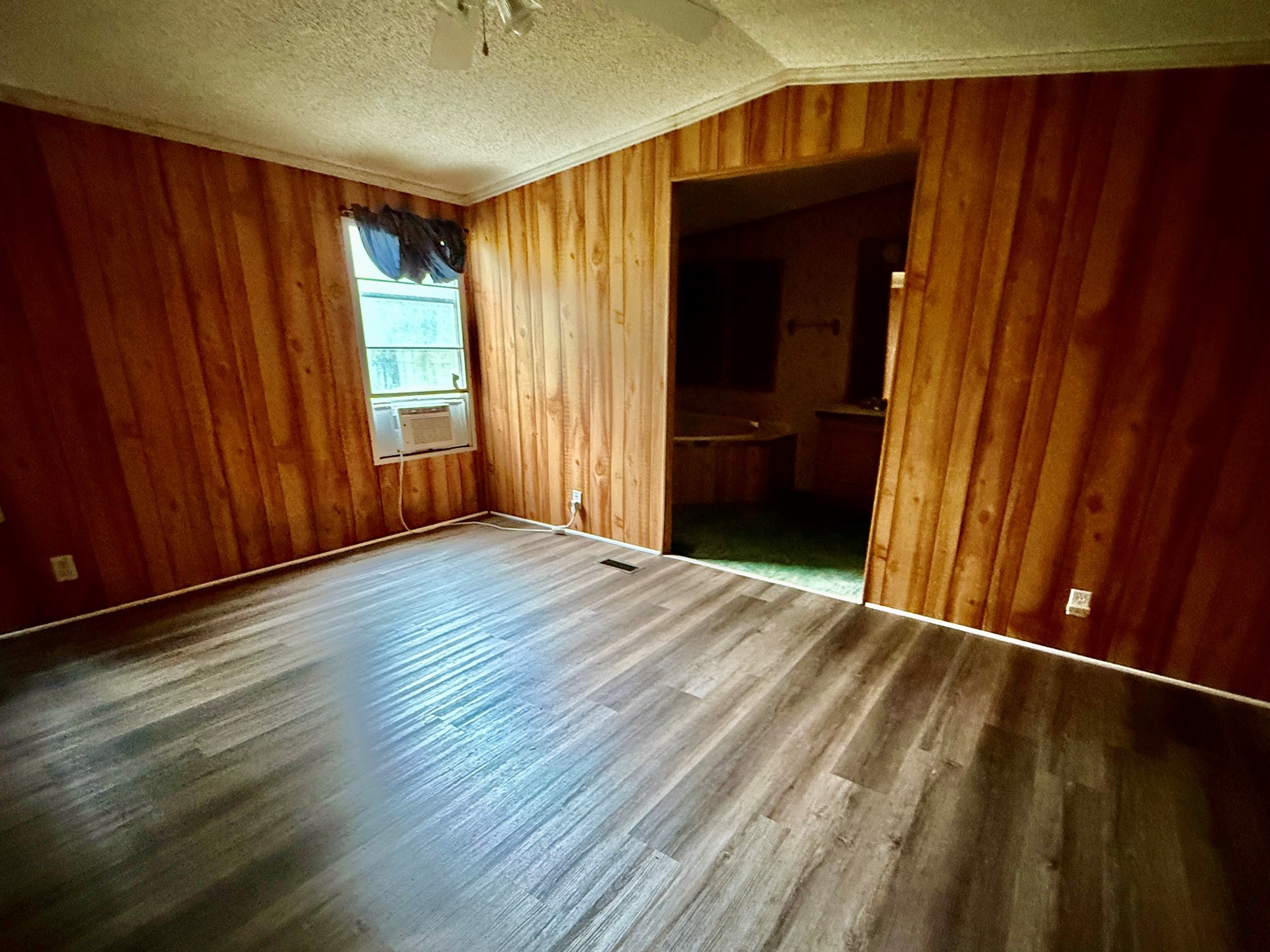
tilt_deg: -18.6
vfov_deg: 74.3
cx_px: 672
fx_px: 624
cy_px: 546
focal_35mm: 17
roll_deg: -1.1
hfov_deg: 90.9
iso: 800
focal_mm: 2.22
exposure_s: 1/60
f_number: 2.2
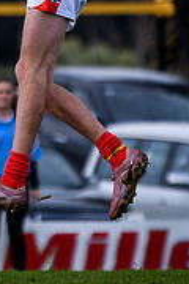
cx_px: -166
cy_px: -40
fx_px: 12544
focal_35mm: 1593
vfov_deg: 1.3
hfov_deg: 0.9
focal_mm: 200
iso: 125
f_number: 2.8
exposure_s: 1/1600
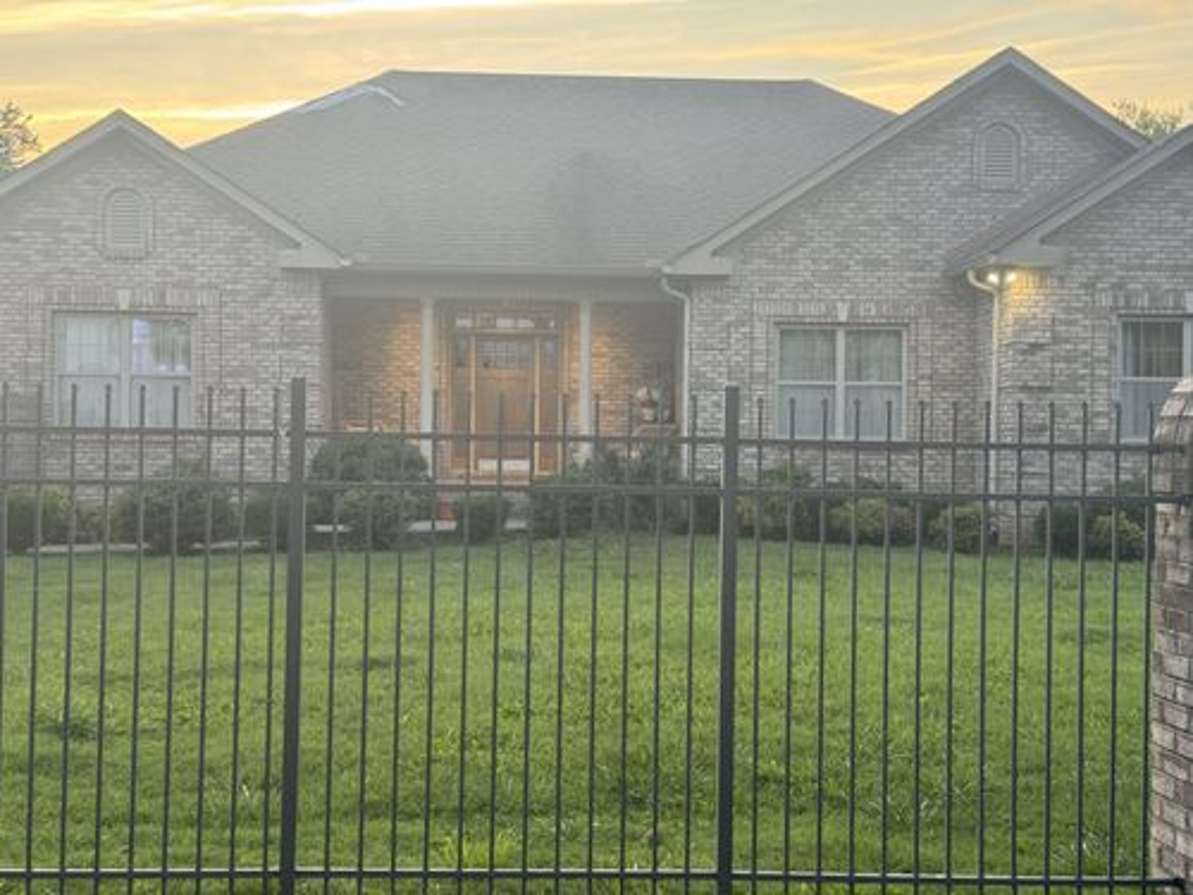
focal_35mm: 48
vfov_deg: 30.3
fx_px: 1654
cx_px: 596
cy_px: 448
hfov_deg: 39.7
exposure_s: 1/121
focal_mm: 6.76
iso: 80
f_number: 1.78
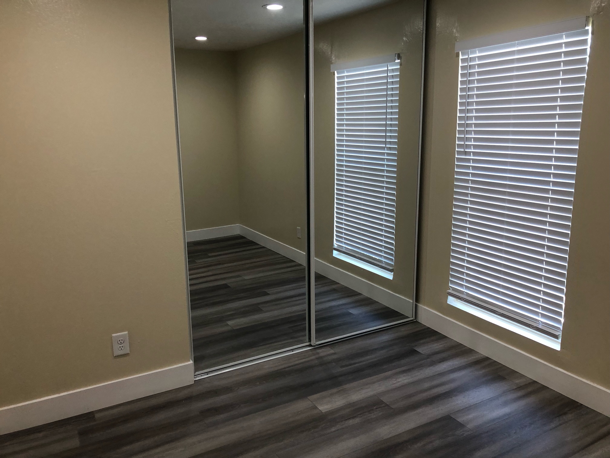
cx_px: 305
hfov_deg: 63.4
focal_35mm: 28
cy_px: 229
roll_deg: +0.2
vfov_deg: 49.7
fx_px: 493
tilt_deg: -9.1
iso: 32
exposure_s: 1/30
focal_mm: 3.99
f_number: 1.8
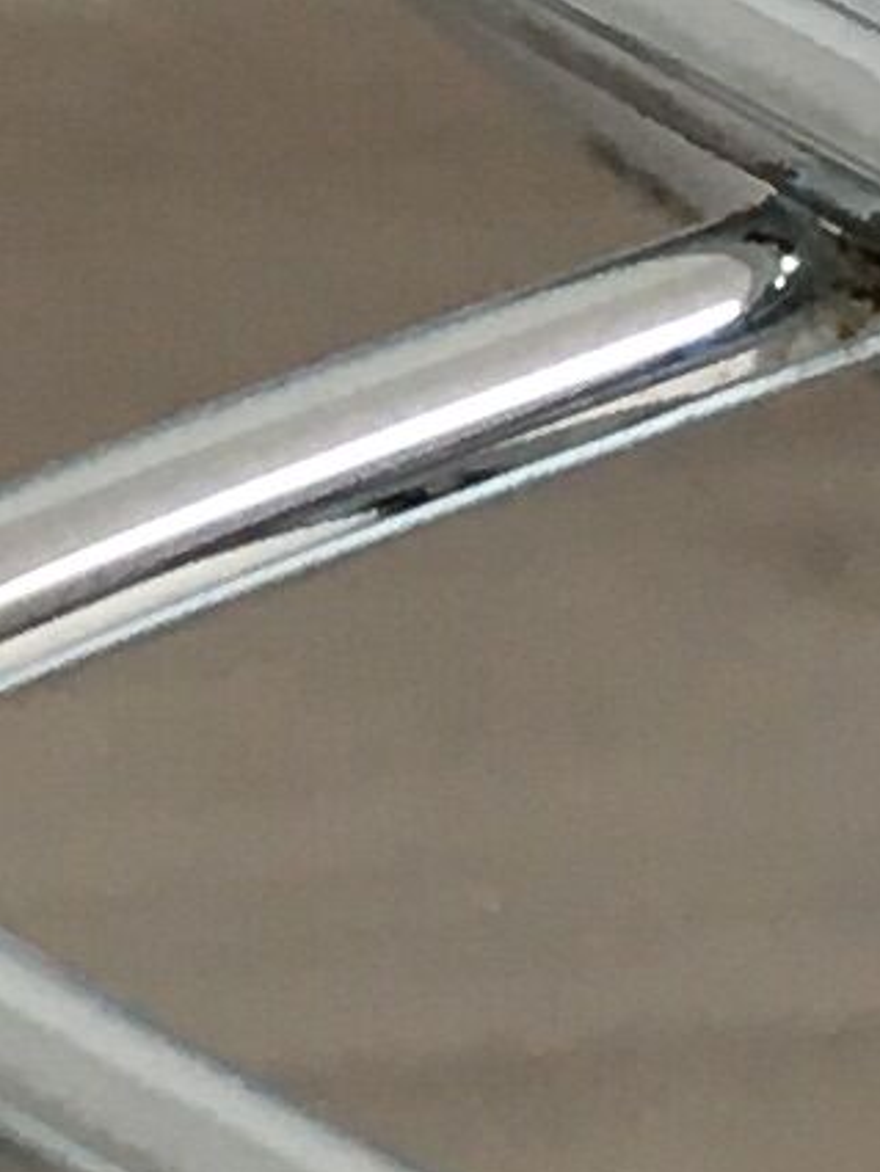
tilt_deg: -38.4
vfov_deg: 7.2
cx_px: 262
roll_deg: -1.9
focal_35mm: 275
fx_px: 9317
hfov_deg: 5.4
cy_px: 416
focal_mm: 4.15
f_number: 2.2
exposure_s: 1/33
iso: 64
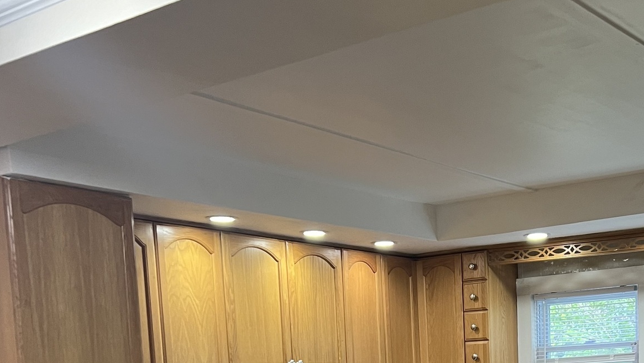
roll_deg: +1.9
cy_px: 495
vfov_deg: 19.5
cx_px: 453
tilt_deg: -5.6
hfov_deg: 36.6
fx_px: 957
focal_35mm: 56
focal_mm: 5.7
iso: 250
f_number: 1.5
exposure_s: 1/60
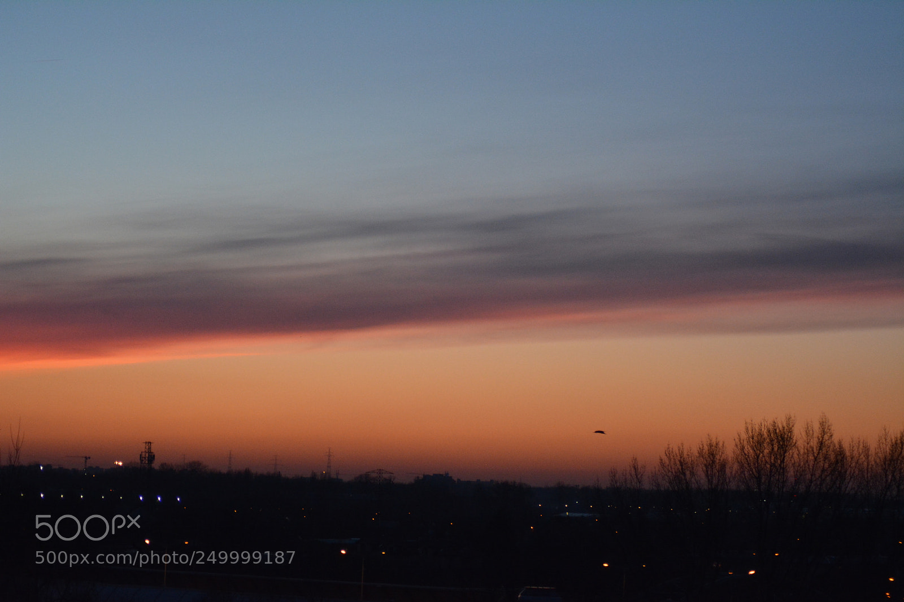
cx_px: 452
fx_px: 2636
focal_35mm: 105
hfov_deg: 19.5
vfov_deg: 13.0
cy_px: 301
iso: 1600
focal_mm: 70
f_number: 4
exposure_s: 1/400
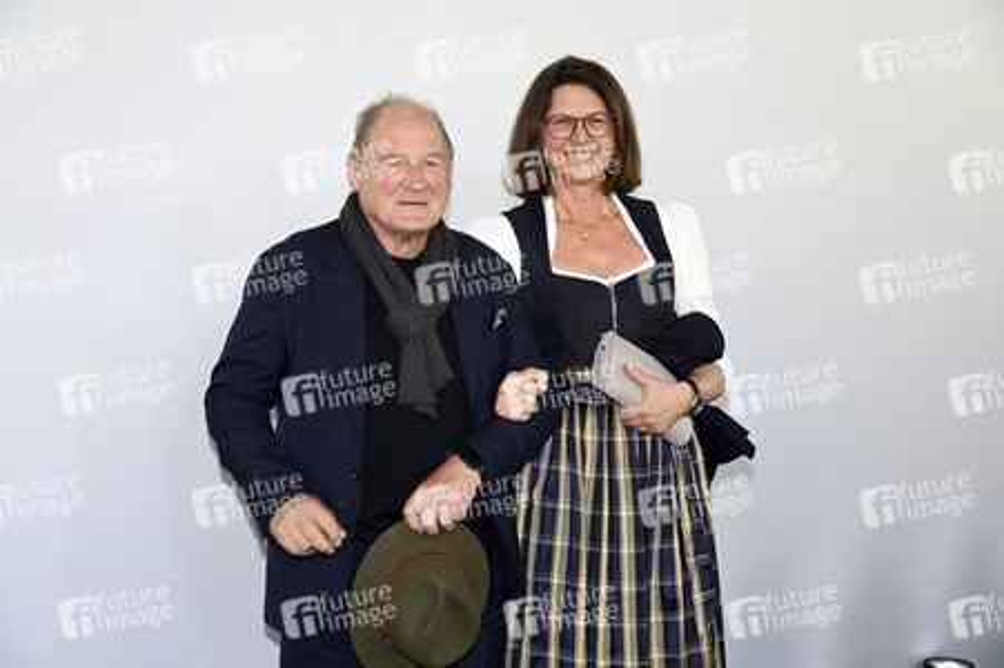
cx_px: 502
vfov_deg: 23.0
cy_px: 334
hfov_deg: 34.0
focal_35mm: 59
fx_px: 1644
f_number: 6.3
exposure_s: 1/125
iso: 640
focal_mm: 59
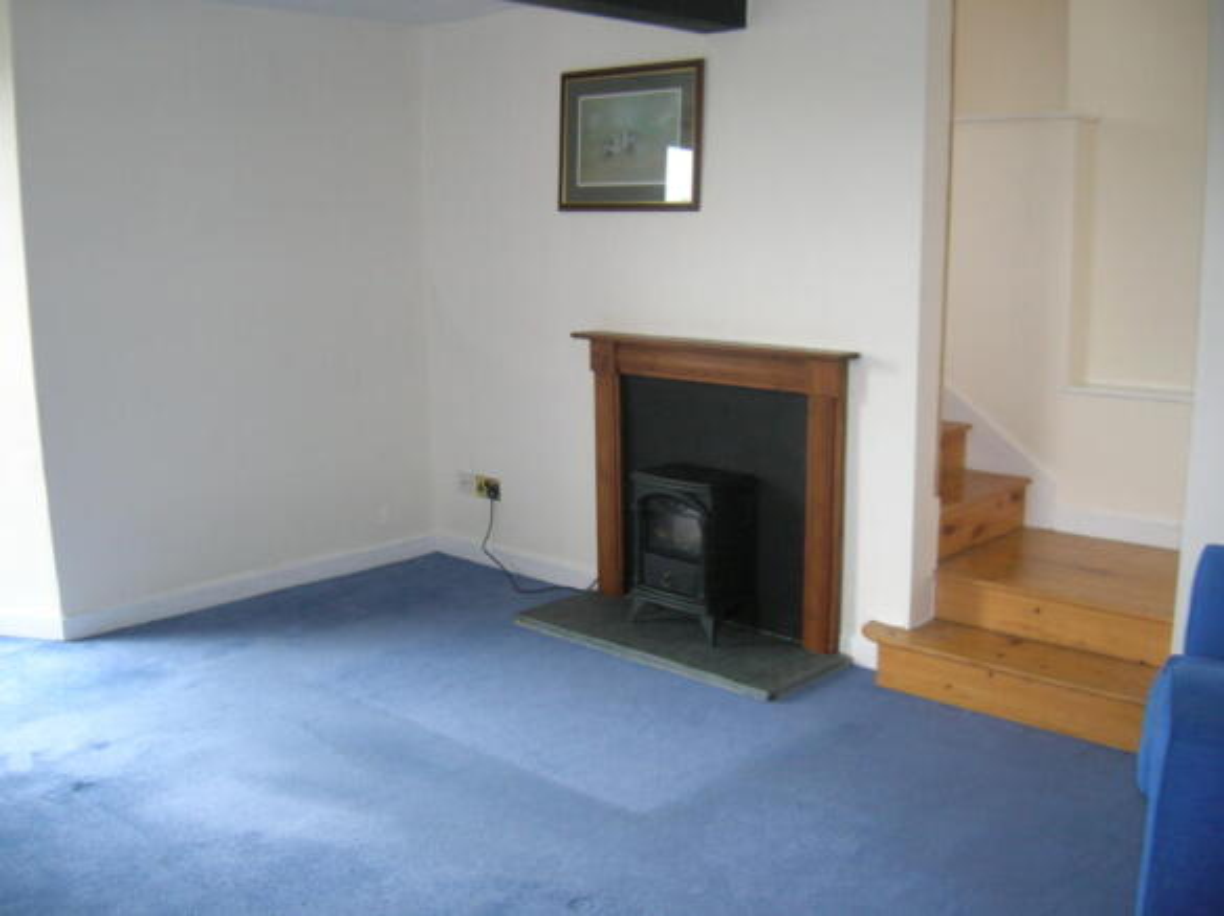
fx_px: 1201
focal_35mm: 34
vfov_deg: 41.7
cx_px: 612
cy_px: 458
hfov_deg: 54.0
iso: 127
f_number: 2.9
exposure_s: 1/28.5
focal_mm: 5.7
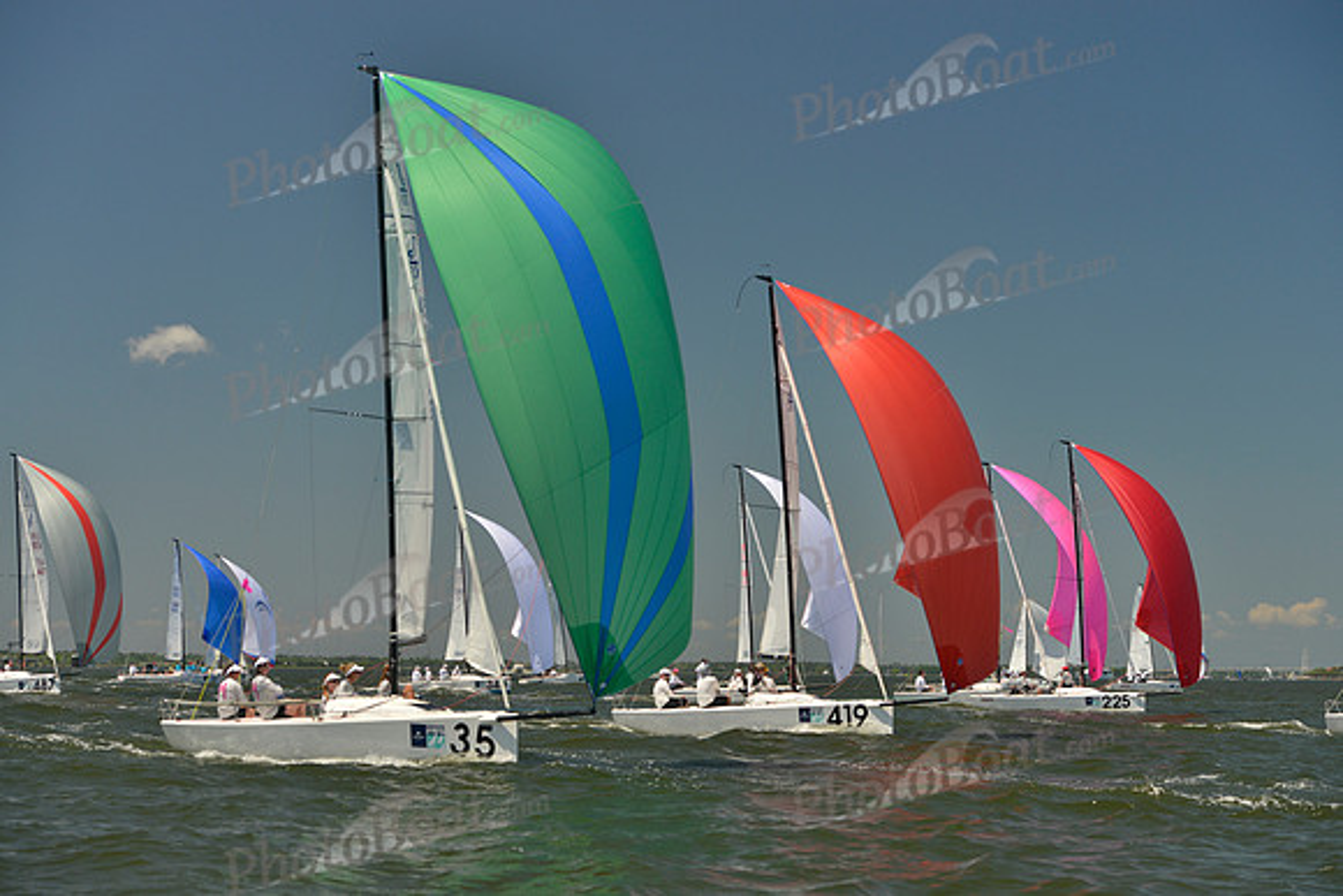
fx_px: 2612
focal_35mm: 70
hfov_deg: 28.8
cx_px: 672
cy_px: 448
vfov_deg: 19.5
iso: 280
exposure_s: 1/1000
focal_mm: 70
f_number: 6.3
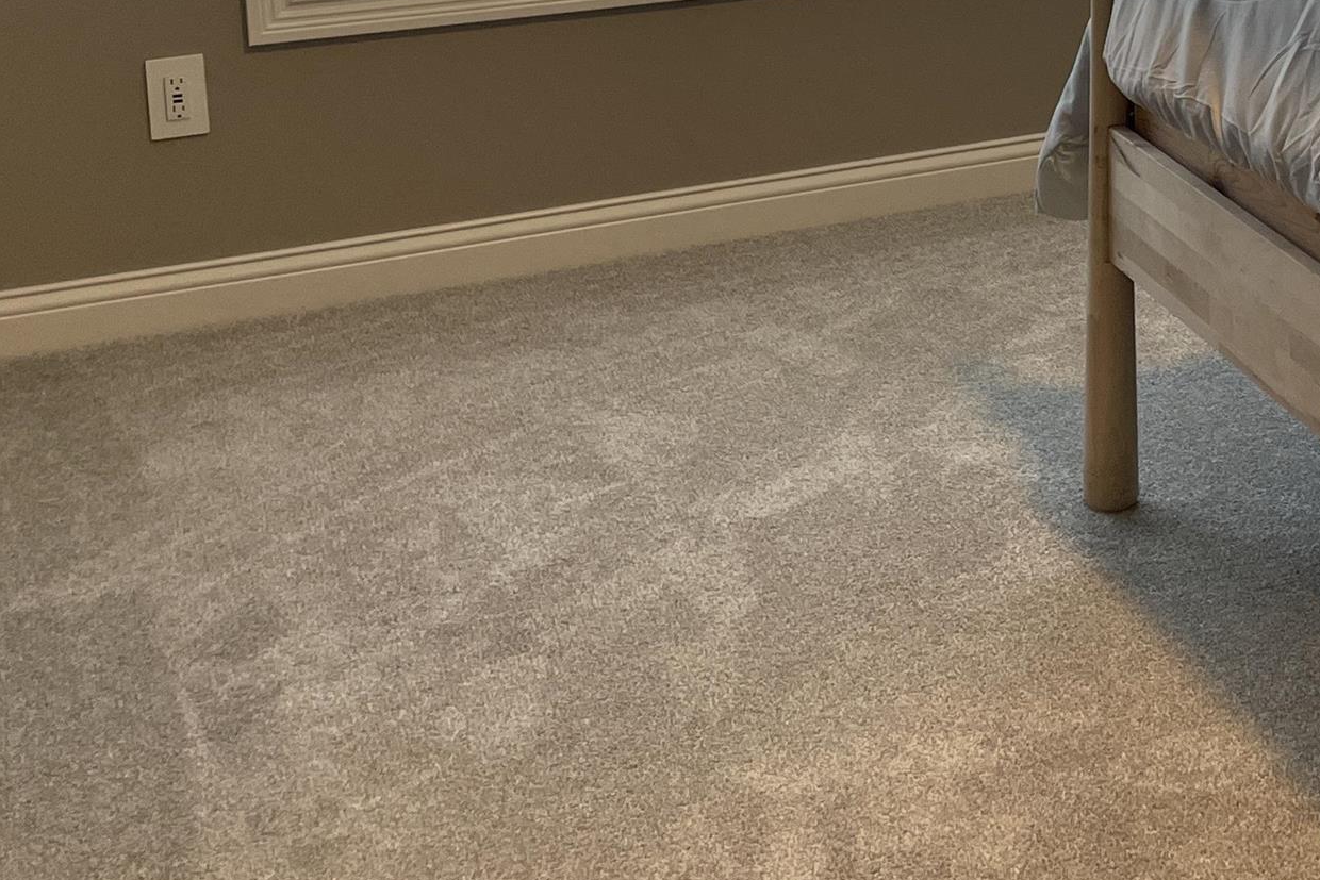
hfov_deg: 28.5
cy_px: -178
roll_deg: +0.1
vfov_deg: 19.2
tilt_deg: -9.8
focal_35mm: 67
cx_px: 1276
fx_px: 2457
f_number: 1.6
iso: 80
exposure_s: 1/60
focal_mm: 4.2
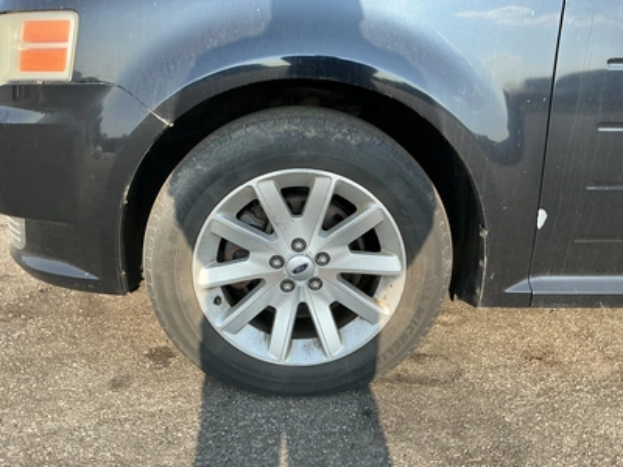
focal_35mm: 28
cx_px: 312
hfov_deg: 63.4
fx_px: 504
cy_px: 234
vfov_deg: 49.7
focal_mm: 3
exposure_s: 1/486
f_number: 1.8
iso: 25
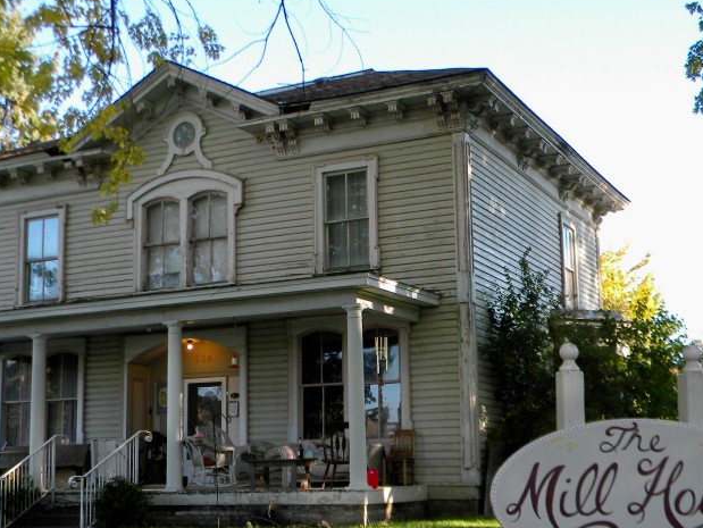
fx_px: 1077
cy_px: 335
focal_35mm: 53
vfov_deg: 27.4
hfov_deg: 36.1
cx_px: 333
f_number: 3.7
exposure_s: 1/142
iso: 80
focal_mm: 6.4
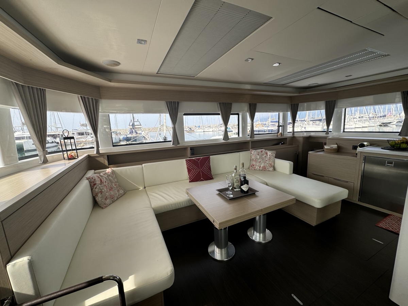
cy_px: 153
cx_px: 204
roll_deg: +2.9
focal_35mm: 14
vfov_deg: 85.7
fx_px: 165
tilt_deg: -9.1
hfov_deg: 102.1
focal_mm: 2.22
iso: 40
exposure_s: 1/184
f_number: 2.2
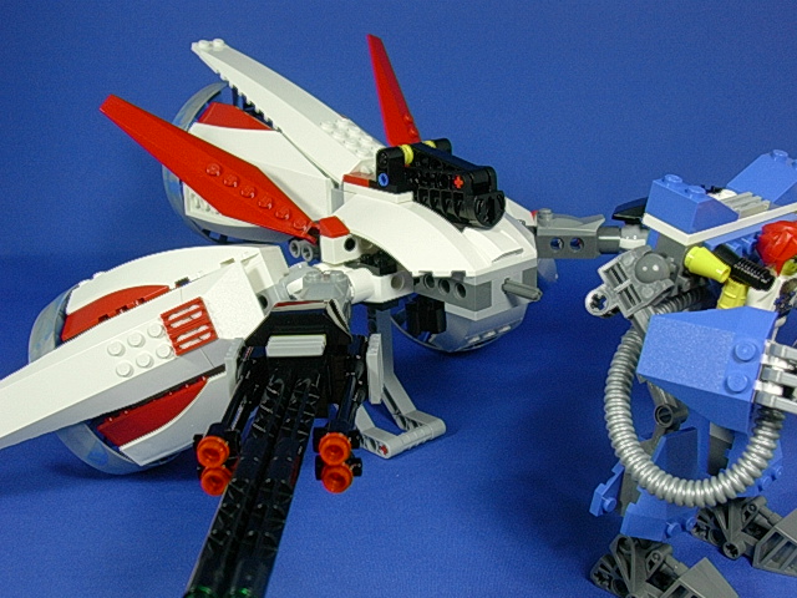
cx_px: 398
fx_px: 1036
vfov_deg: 32.2
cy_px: 299
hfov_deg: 42.1
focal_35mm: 45
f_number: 2.9
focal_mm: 6.7
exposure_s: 1/25.3
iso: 70
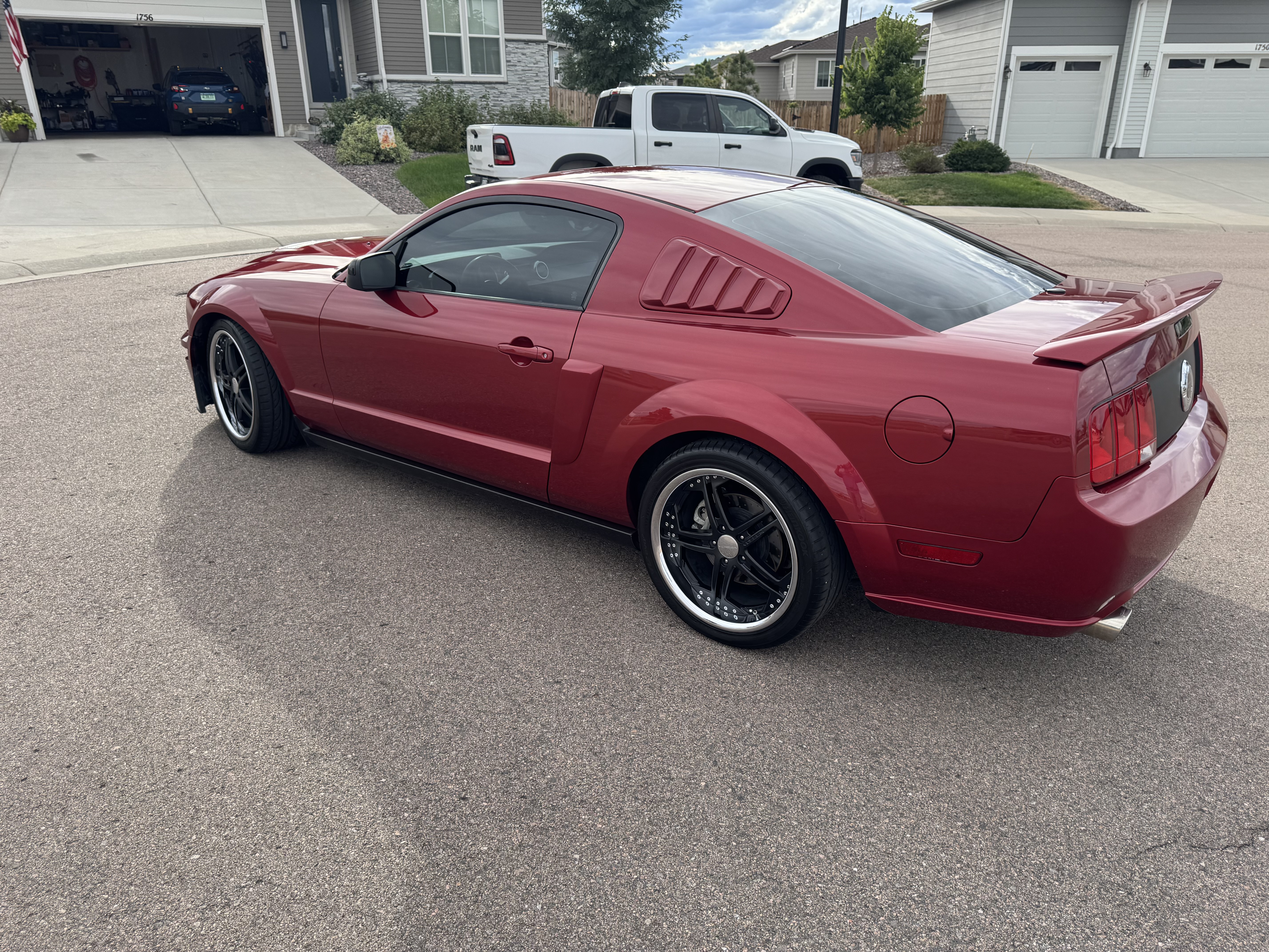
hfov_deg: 71.6
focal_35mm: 24
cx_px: 634
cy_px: 476
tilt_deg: -21.0
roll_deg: -1.3
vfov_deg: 56.8
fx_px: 880
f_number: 1.78
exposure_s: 1/1311
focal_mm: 6.76
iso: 80
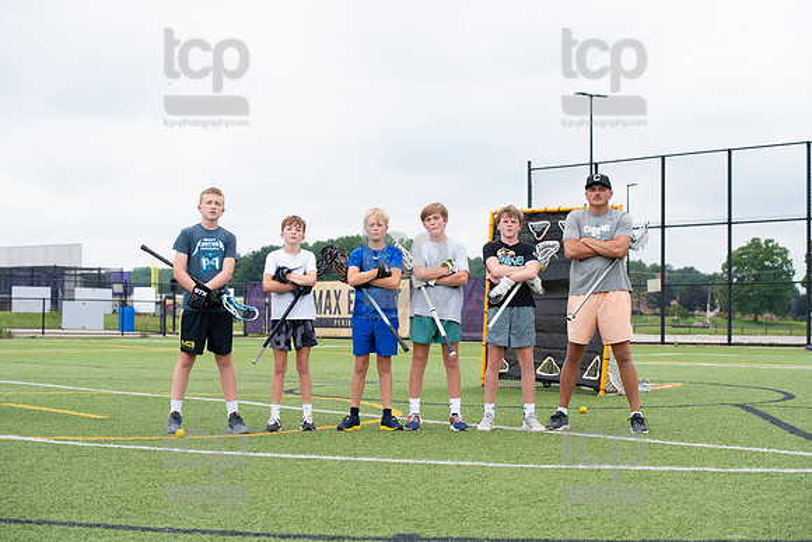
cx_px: 406
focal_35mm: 70
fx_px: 1579
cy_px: 271
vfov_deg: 19.5
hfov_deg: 28.8
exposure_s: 1/1250
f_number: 5.6
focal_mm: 70
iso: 400
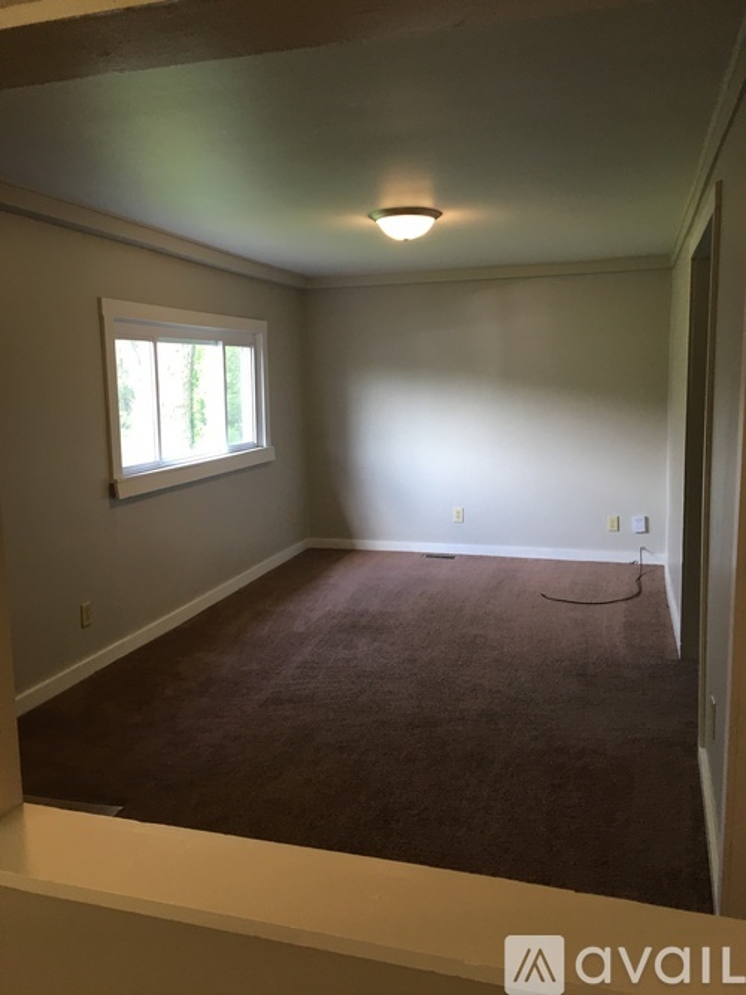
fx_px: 834
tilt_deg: -8.7
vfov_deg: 61.7
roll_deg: +1.4
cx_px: 373
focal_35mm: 29
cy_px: 498
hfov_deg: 48.2
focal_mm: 4.15
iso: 40
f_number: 2.2
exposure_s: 1/30
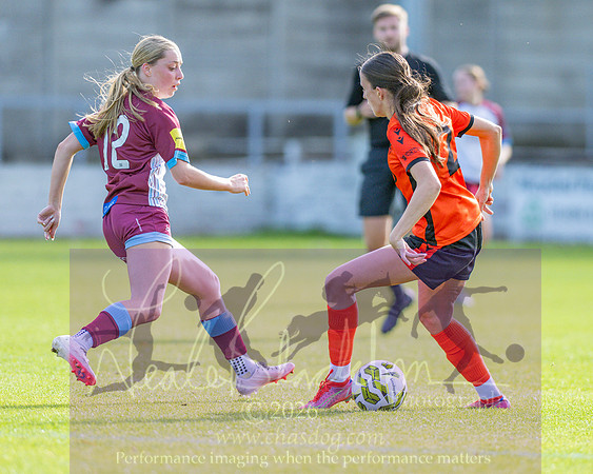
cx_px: 378
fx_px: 8896
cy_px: 230
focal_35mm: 507
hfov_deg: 3.8
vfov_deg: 3.1
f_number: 2.8
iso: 560
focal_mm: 300
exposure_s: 1/3200
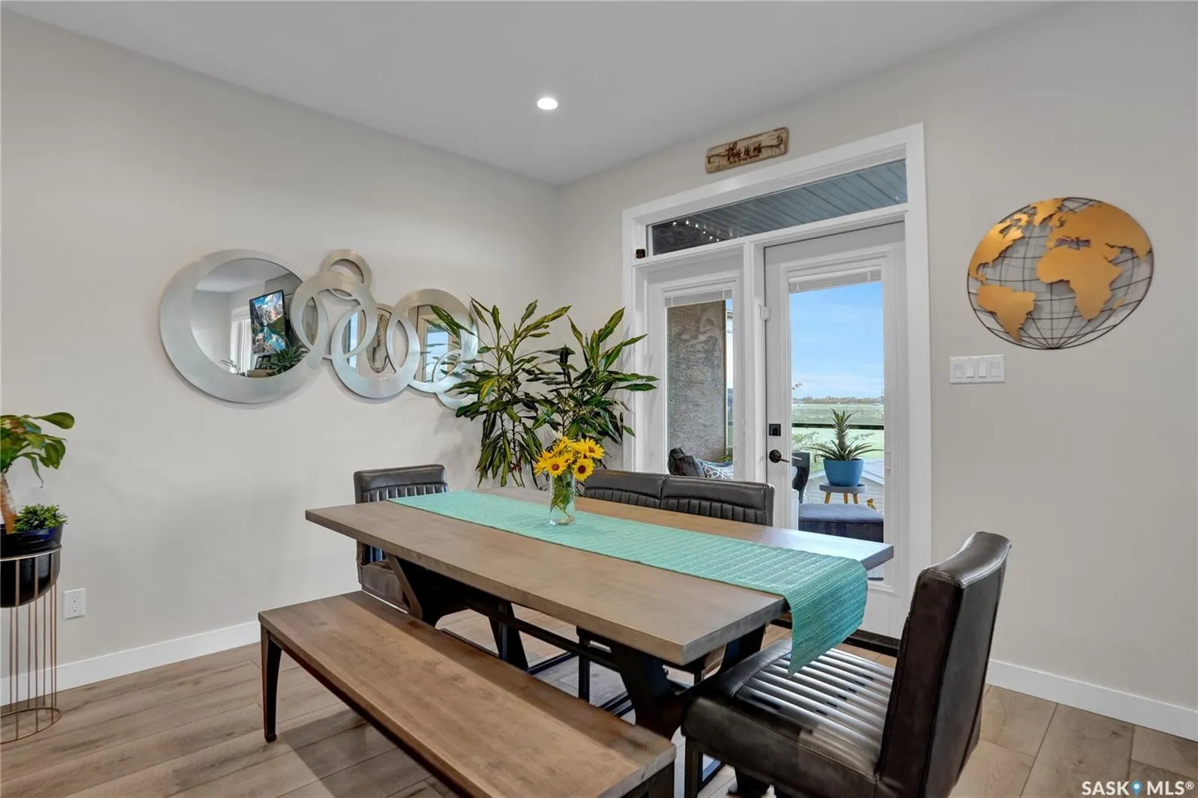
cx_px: 599
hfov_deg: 93.3
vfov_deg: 70.4
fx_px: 565
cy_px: 399
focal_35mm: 17
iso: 640
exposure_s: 1/30
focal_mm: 17
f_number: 5.6
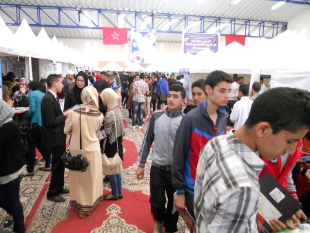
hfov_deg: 65.3
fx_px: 242
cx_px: 155
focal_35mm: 27
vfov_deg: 51.4
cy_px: 116
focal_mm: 4.9
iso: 400
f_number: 3.2
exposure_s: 1/30
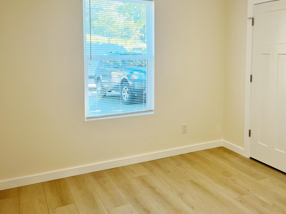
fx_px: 289
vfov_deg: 40.4
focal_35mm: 35
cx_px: 174
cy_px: 77
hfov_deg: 52.2
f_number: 1.5
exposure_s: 1/120
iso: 80
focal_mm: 5.7
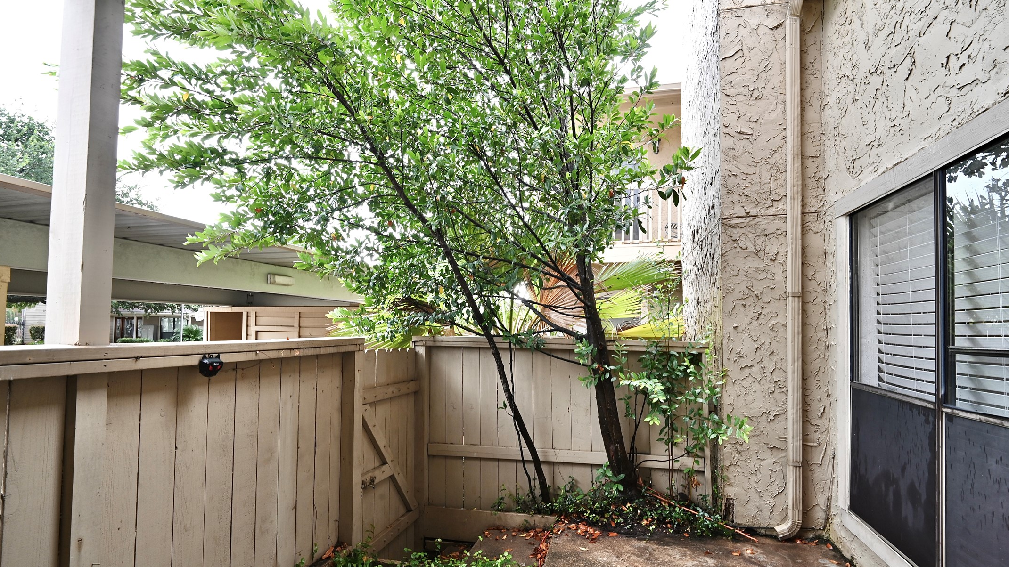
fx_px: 455
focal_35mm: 17
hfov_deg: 95.9
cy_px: 316
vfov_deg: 63.7
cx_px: 507
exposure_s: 1/10
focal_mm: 16
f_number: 11
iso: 400
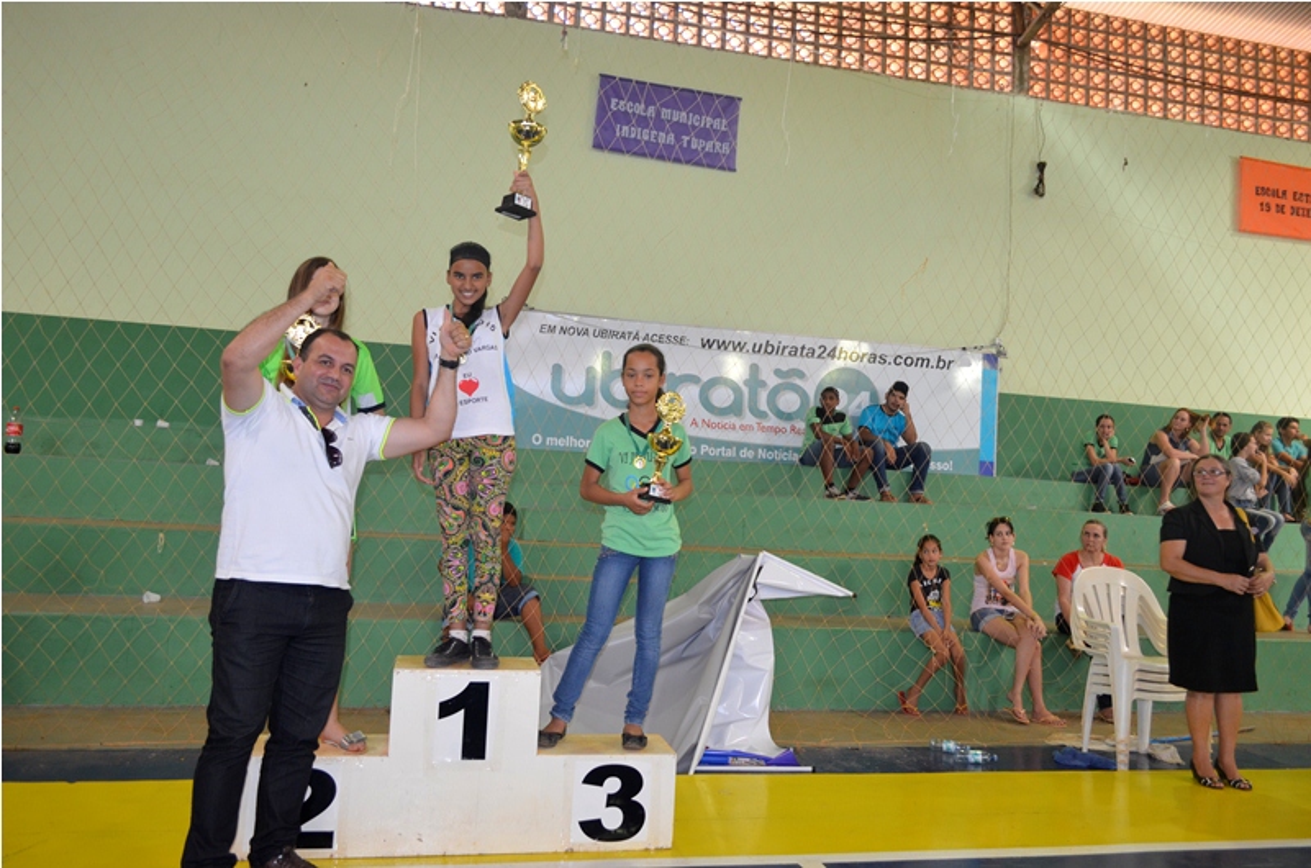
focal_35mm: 27
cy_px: 434
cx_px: 656
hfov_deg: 67.5
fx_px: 981
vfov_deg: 47.7
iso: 800
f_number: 3.5
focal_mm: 18
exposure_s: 1/60
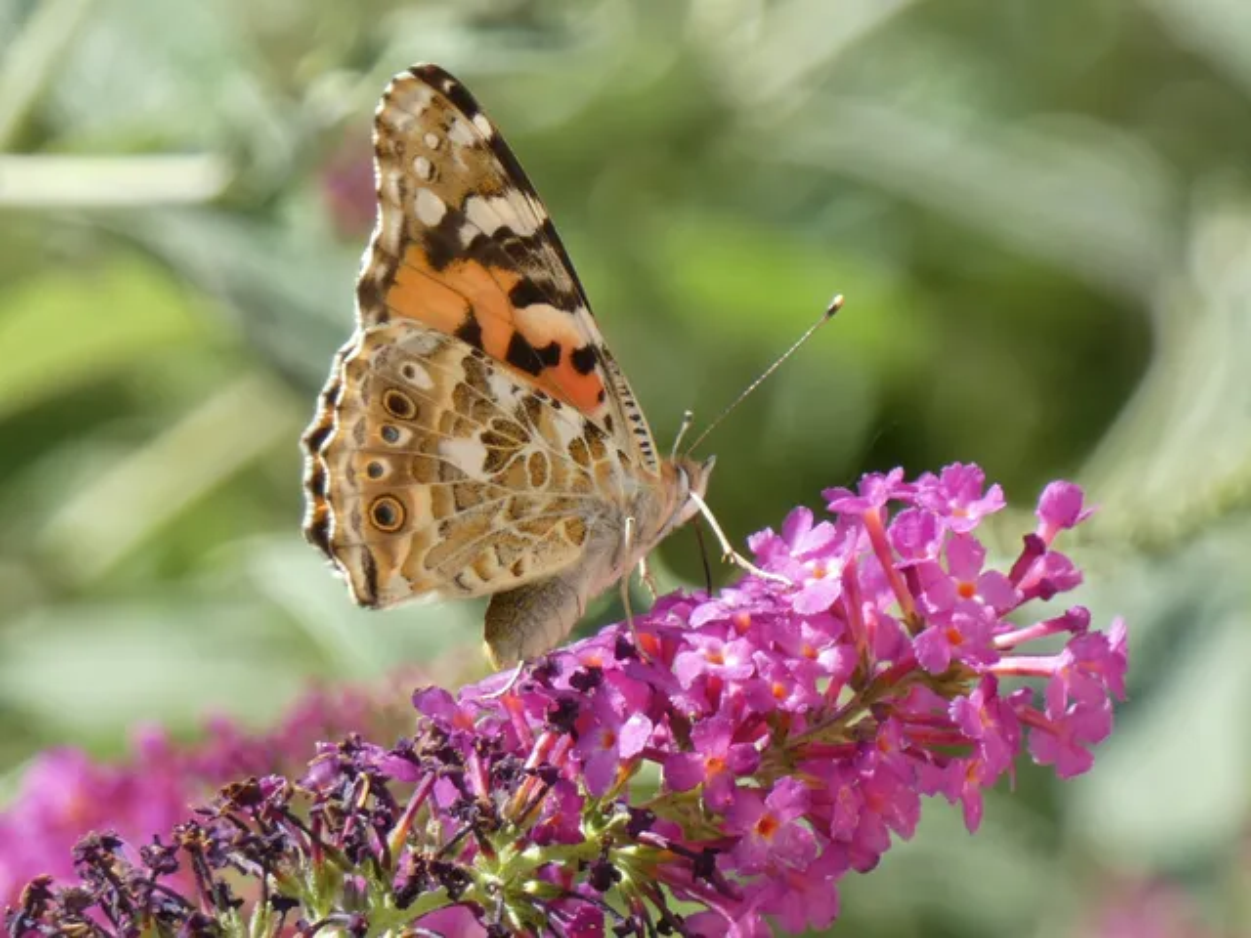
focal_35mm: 484
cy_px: 469
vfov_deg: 3.1
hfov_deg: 4.1
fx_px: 17491
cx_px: 626
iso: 80
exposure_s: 1/160
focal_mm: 86.7
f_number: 5.6
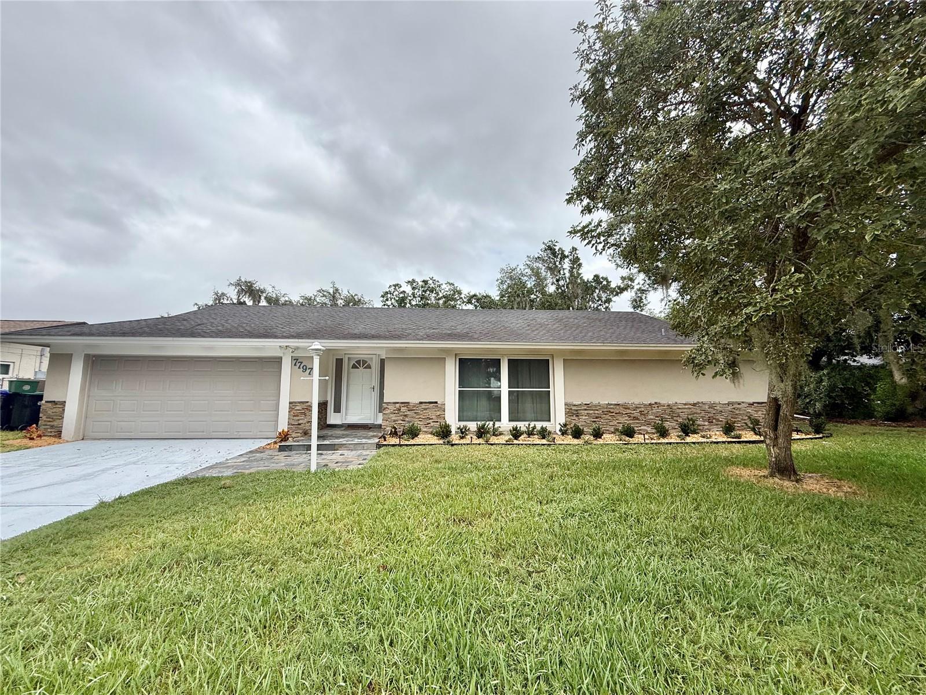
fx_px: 375
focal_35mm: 14
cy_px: 348
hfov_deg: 102.1
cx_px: 463
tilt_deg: +8.3
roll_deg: +0.1
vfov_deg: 85.7
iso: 50
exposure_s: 1/1167
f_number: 2.2
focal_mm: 2.22
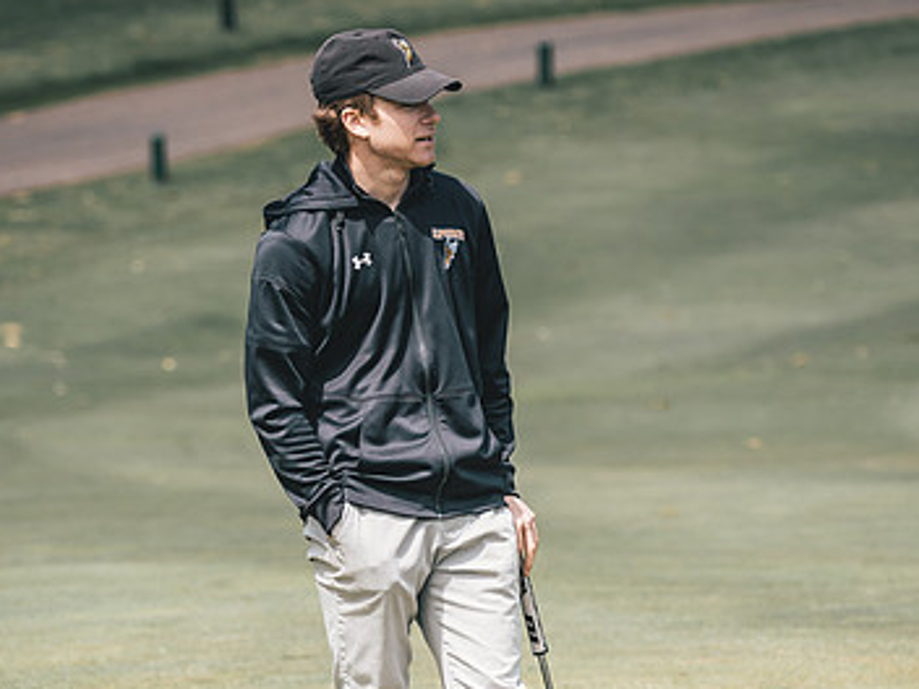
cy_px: 465
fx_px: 11655
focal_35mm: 439
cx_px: 383
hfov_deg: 4.5
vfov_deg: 3.4
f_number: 6.3
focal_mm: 227
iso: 640
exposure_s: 1/1250
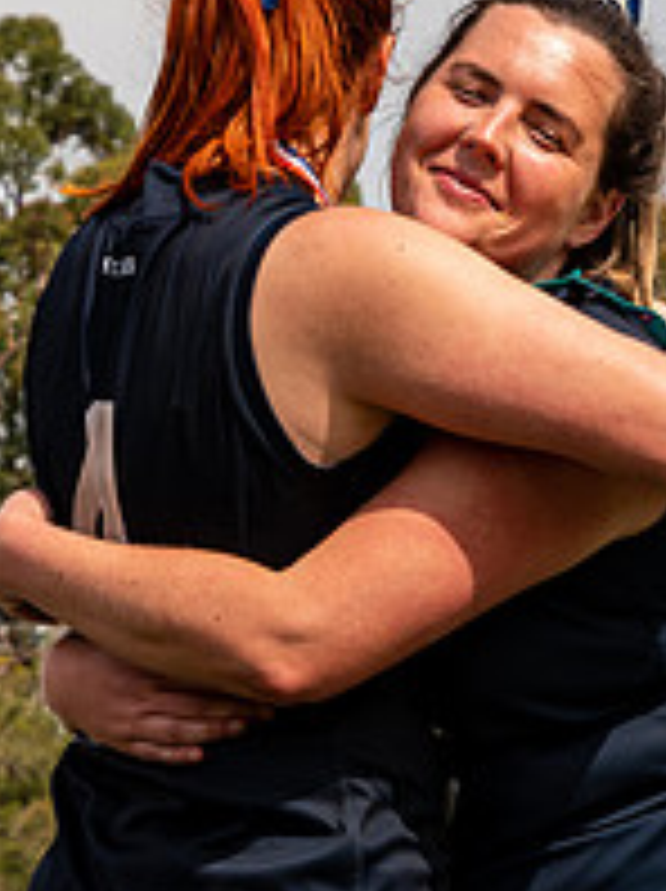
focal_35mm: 317
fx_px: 8150
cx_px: 591
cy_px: 489
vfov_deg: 6.3
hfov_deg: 4.7
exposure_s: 1/640
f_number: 8
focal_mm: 56
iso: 200
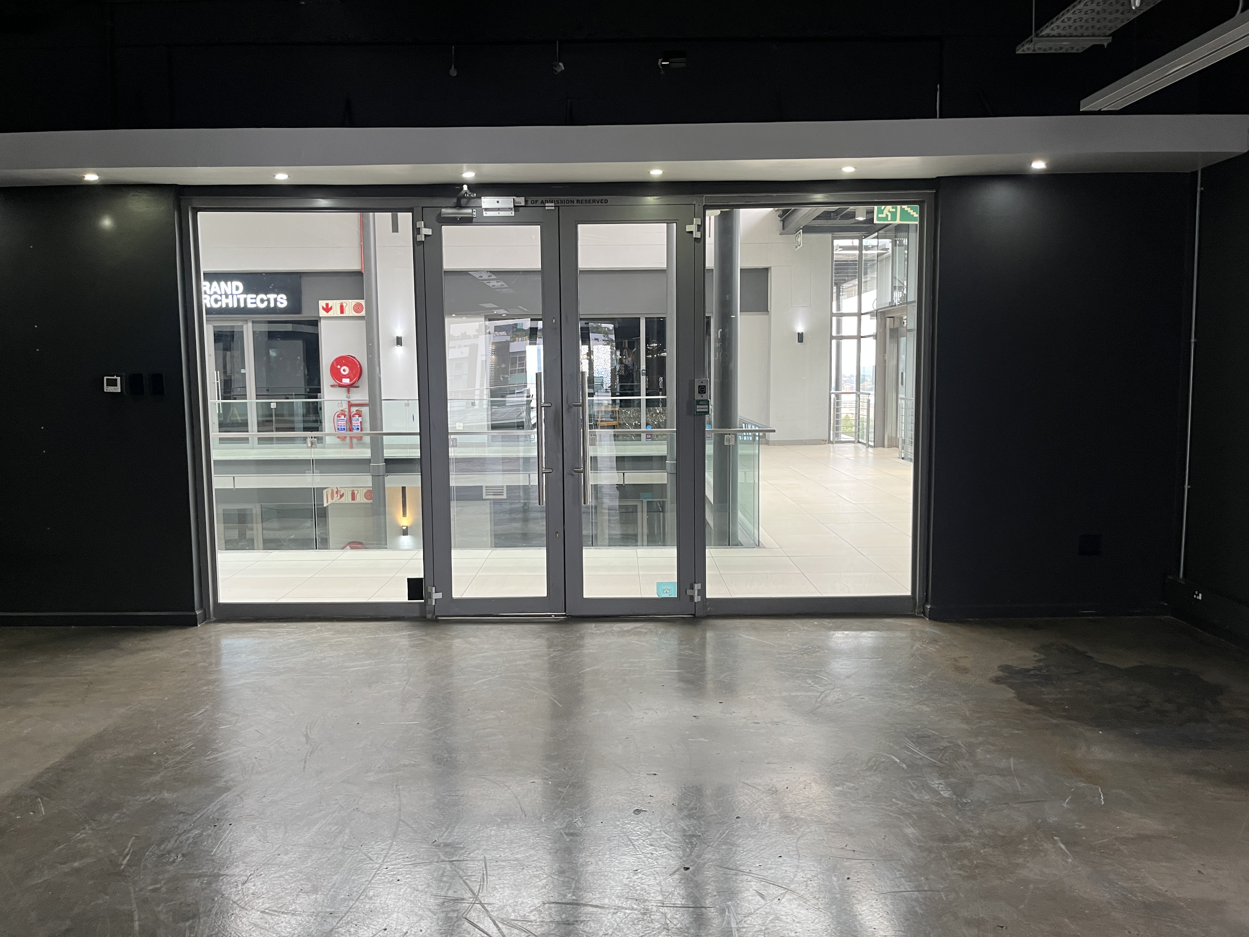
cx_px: 624
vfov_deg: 53.1
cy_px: 468
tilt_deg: -3.5
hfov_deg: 67.3
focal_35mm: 26
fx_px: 938
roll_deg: -1.1
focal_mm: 5.1
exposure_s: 1/50
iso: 80
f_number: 1.6
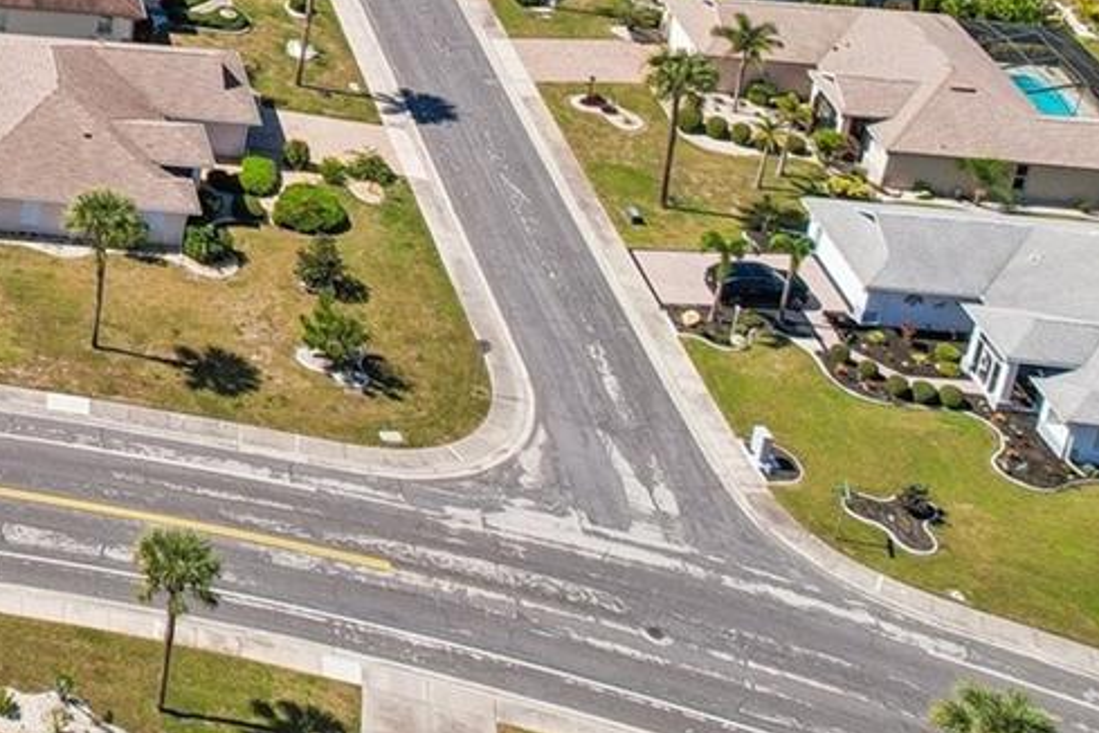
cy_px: -441
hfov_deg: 22.5
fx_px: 2198
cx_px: -591
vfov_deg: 16.8
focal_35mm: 72
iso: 100
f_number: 2.8
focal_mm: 8.4
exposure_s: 1/500
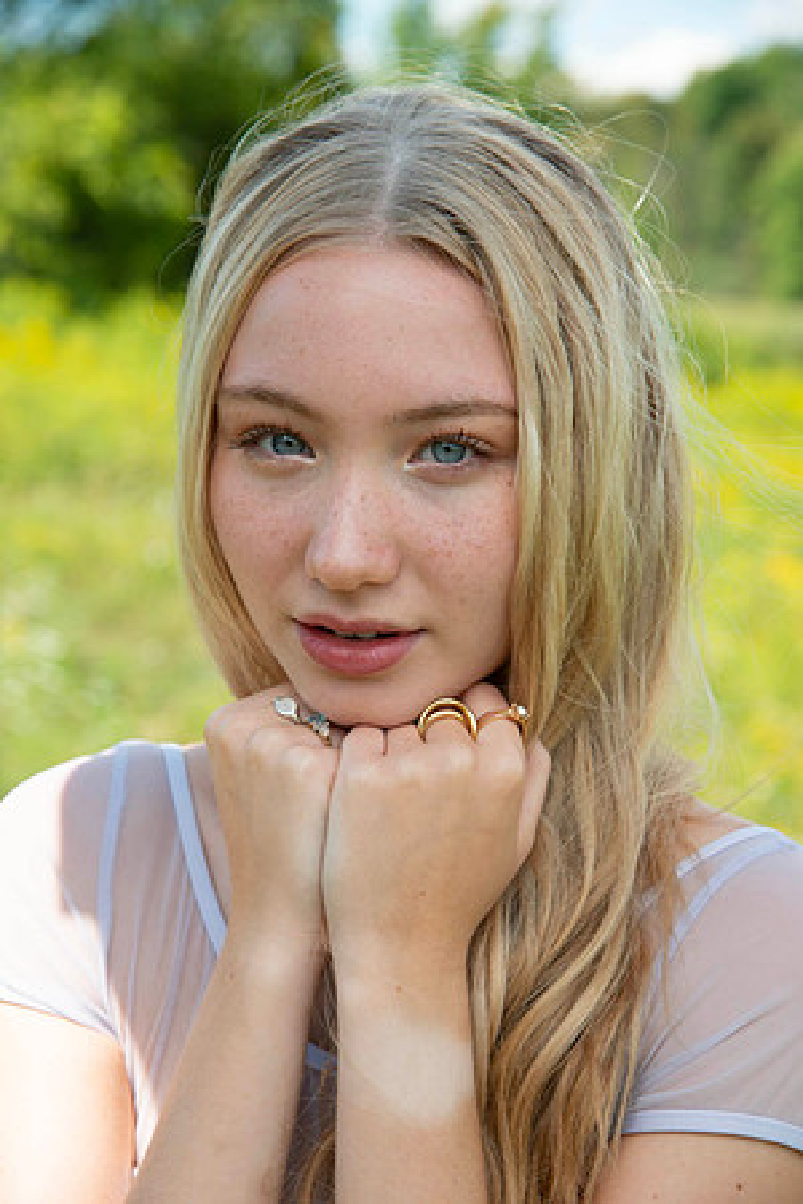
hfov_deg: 14.4
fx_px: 3178
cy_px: 602
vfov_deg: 21.5
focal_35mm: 95
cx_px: 402
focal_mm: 95
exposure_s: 1/640
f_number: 8
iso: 320
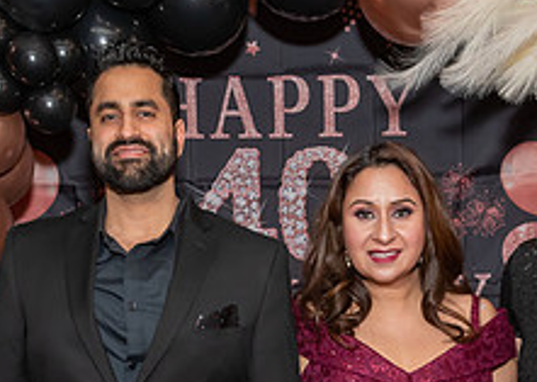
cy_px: 471
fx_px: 1507
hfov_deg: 20.1
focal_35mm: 99
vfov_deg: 14.0
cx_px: 361
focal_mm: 23
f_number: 9
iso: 640
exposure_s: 1/250
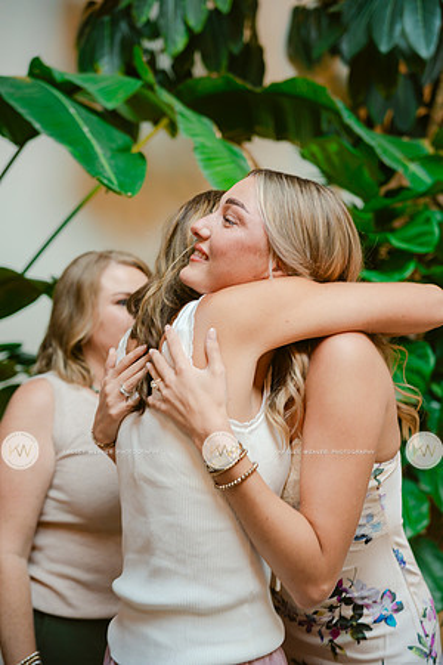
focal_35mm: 48
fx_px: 893
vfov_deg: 40.8
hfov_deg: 27.9
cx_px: 222
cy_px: 332
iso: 1000
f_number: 2.8
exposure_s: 1/250
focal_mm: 48.4
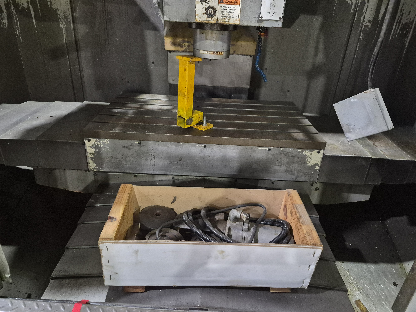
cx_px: 208
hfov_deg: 73.9
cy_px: 156
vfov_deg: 58.9
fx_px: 276
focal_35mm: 23
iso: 1600
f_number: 1.8
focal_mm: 5.4
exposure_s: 1/120
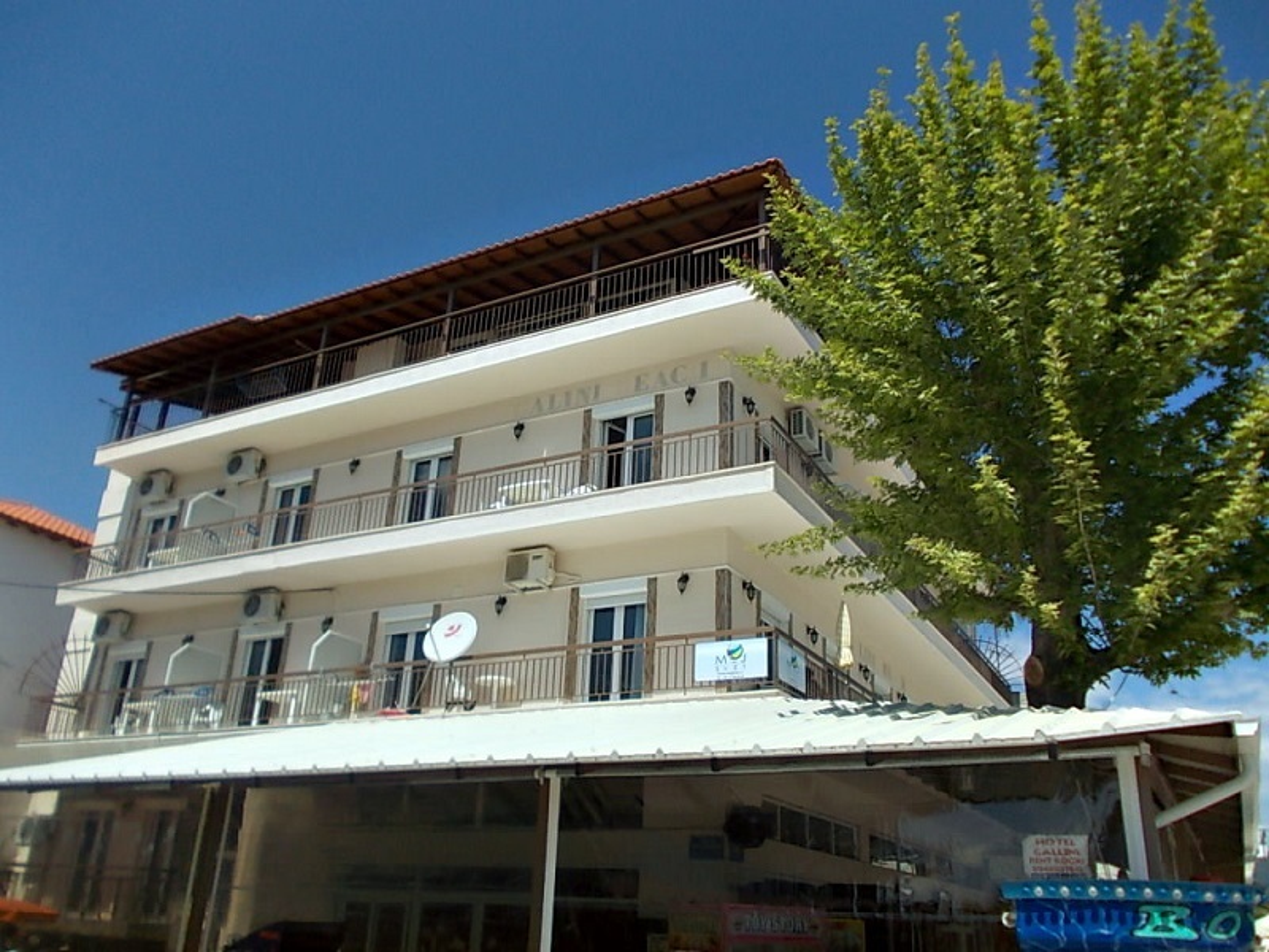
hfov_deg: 63.4
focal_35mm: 28
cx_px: 634
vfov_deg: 49.7
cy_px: 476
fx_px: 1026
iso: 80
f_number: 5.4
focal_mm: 4
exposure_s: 1/640
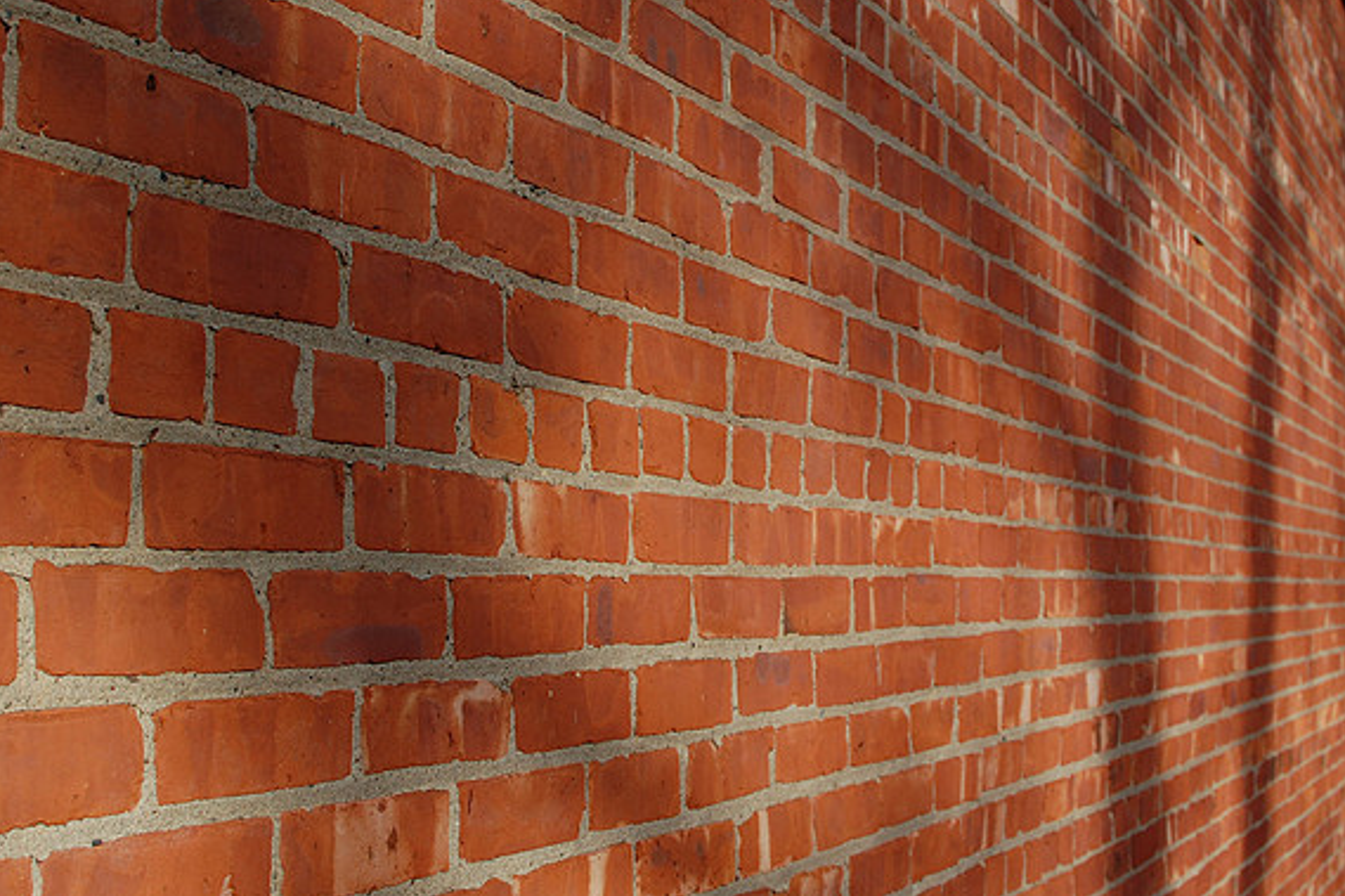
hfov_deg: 37.2
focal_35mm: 54
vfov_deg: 25.3
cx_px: 662
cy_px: 442
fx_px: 1998
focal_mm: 35
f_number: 8
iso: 200
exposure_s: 1/250
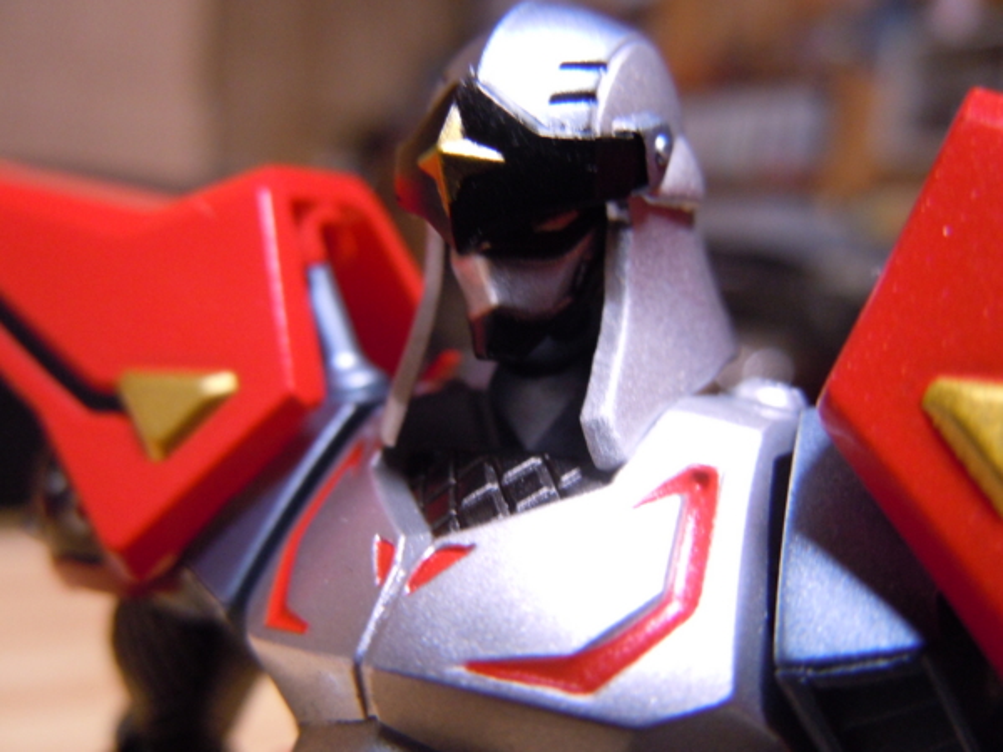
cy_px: 376
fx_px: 869
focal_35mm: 30
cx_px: 502
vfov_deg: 46.8
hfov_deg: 60.0
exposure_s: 1/13
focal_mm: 5.4
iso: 400
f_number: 3.5
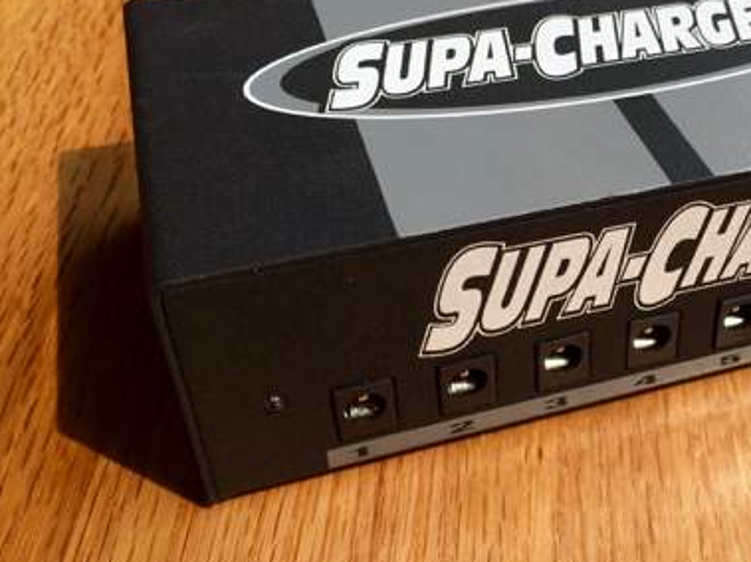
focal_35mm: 49
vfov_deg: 29.6
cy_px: 243
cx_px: 628
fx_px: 1063
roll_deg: -1.9
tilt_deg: -37.4
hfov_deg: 37.2
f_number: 2.2
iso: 32
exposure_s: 1/466
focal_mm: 4.15
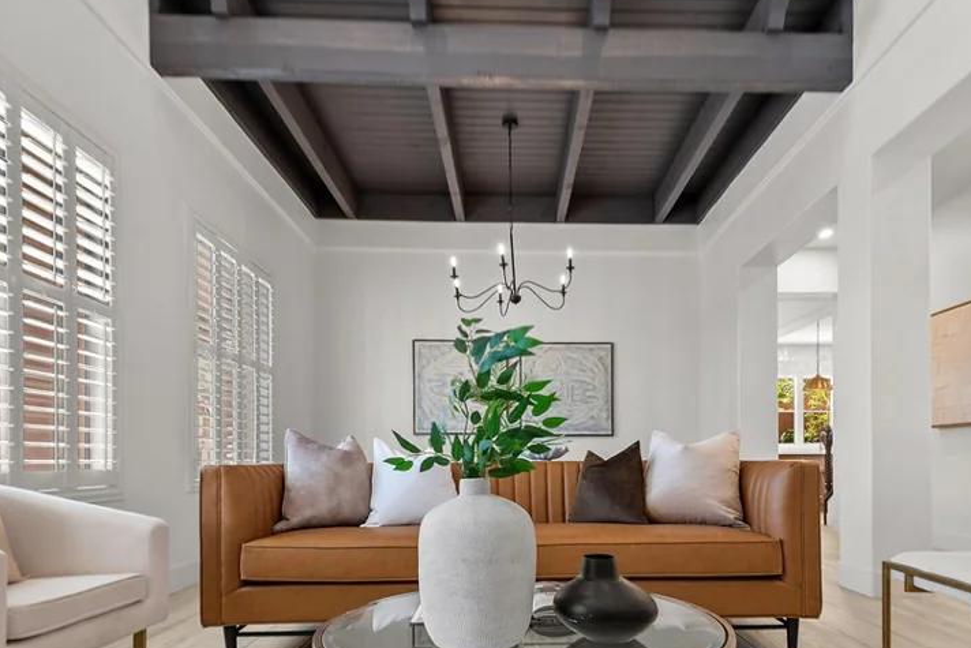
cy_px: 425
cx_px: 521
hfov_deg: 76.0
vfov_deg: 54.2
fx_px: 620
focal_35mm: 23
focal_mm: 16
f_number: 8
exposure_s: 1/2.5
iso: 100
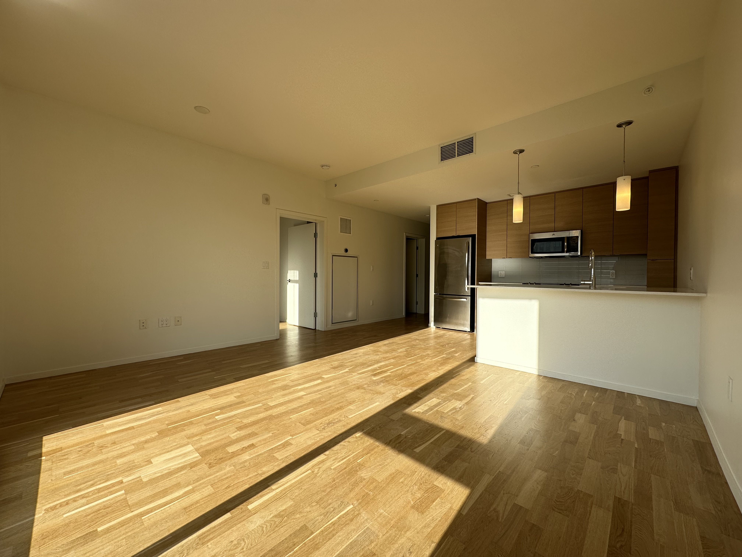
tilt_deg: -1.4
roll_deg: -0.7
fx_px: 300
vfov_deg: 85.7
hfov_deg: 102.1
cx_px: 371
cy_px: 278
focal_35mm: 14
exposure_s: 1/615
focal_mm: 2.22
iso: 40
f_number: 2.2
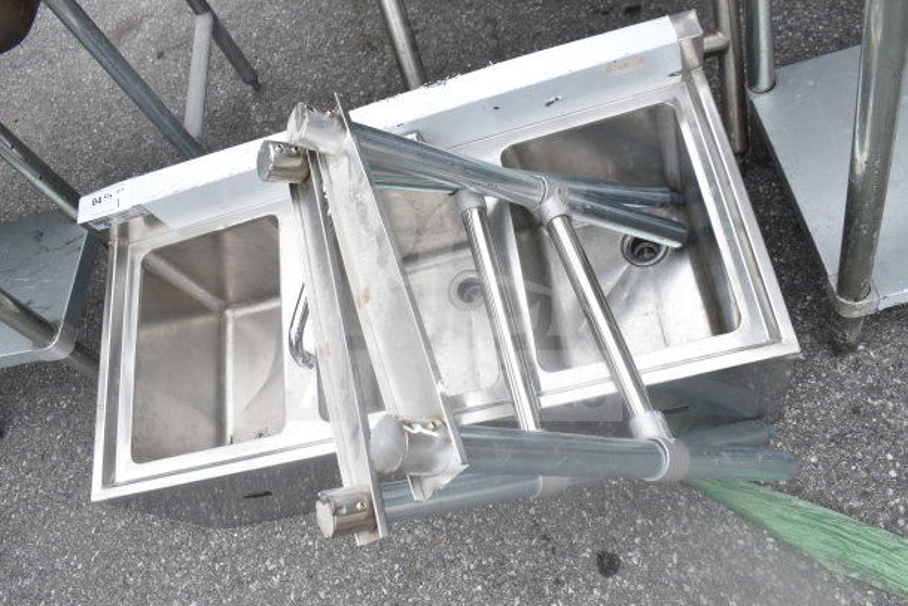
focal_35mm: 30
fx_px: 757
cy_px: 303
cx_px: 454
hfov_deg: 61.9
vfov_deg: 43.6
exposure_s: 1/125
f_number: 5.6
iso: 200
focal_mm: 20
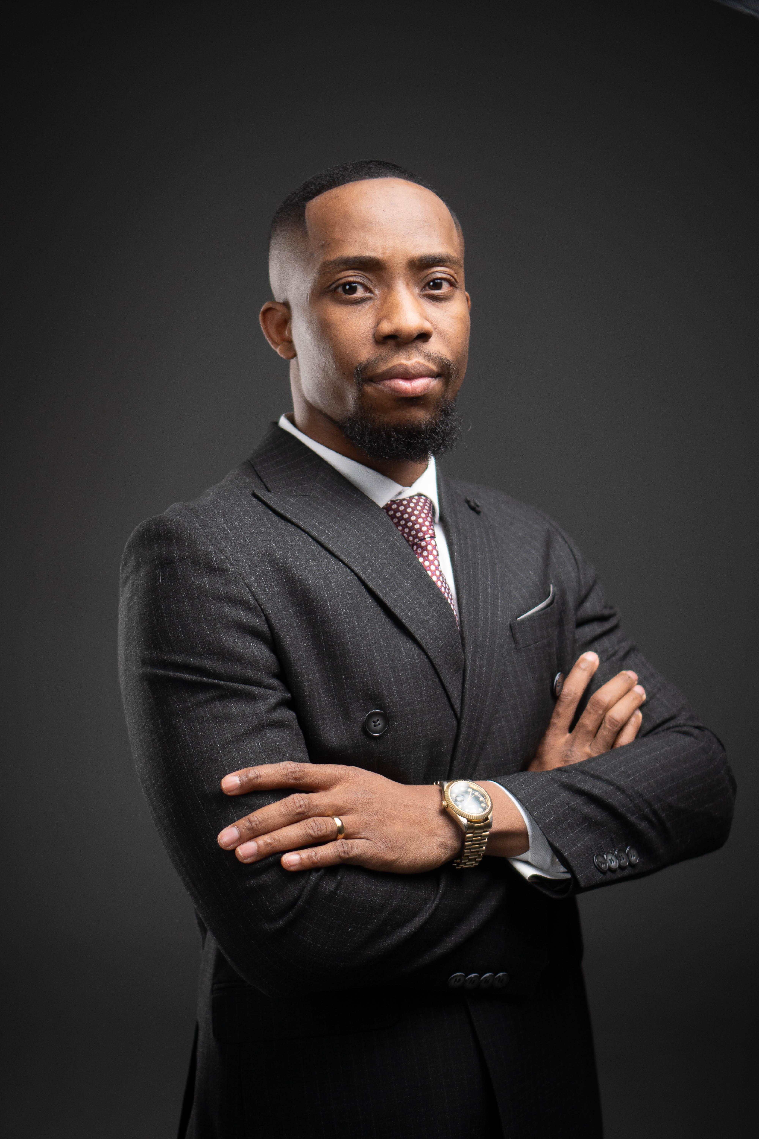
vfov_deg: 37.9
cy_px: 570
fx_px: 1660
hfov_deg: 25.8
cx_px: 380
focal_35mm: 52
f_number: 1.8
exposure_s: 1/200
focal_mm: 35
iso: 250
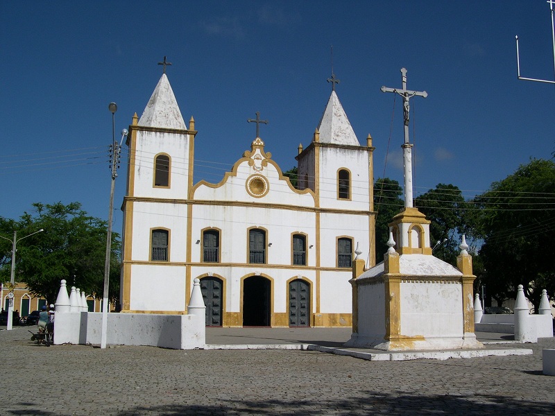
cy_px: 208
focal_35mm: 38
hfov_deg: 49.0
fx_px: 609
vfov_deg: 37.7
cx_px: 278
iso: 100
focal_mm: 8
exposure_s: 1/708
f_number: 7.6
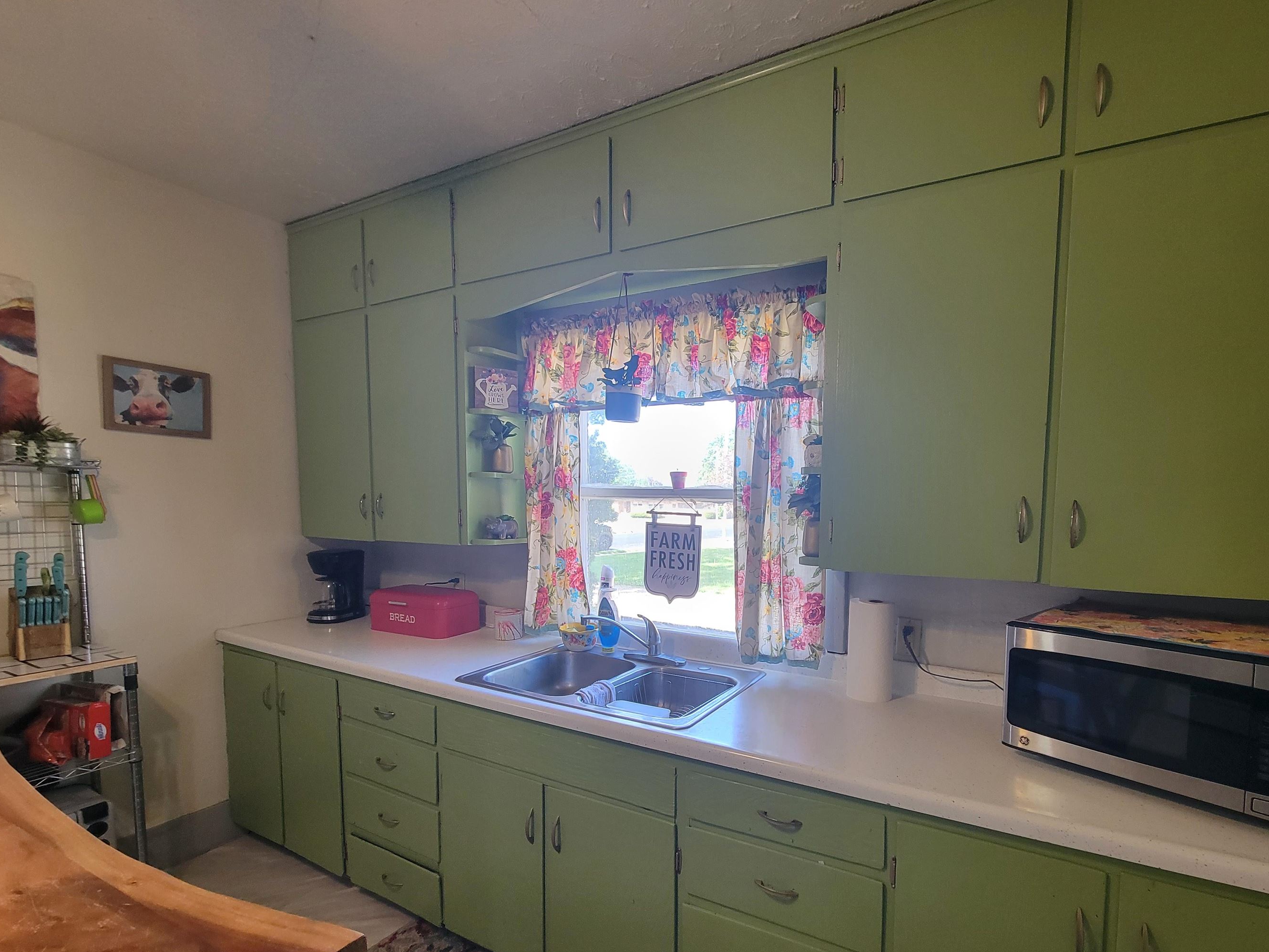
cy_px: 547
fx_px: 550
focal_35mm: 15
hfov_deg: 97.7
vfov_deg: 81.2
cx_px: 714
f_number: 2.2
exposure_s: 1/60
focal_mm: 2.2
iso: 200
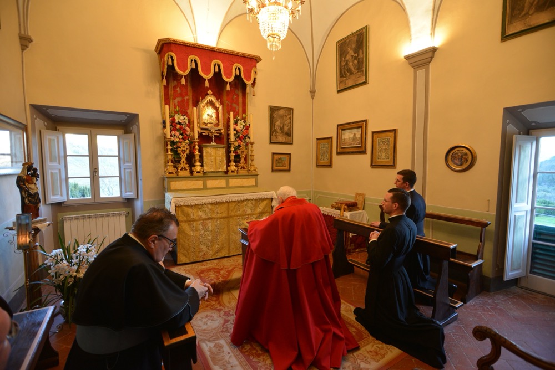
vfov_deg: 70.5
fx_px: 262
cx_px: 278
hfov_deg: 93.2
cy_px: 185
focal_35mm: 17
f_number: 4
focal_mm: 17
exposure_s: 1/60
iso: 1600
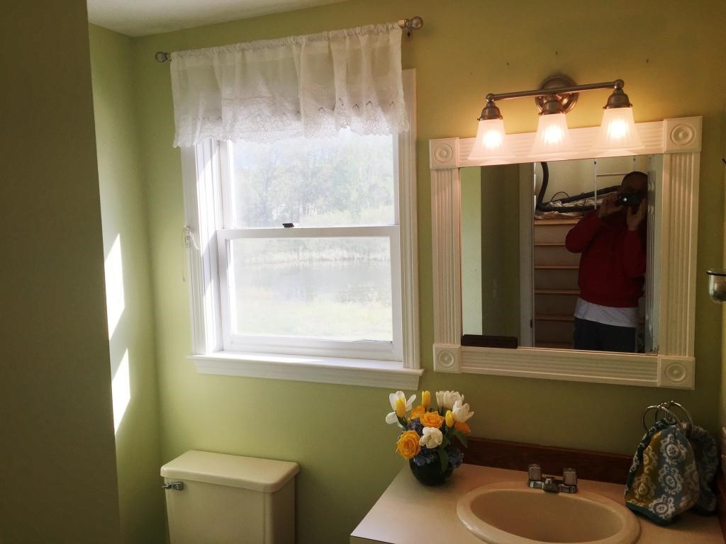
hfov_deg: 61.7
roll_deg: +2.0
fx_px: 608
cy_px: 272
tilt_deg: -6.2
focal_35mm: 29
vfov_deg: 48.2
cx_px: 363
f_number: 2.2
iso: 32
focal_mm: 4.15
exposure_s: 1/282
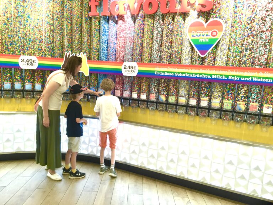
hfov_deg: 61.7
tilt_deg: -7.8
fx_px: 229
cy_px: 102
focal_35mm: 29
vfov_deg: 48.2
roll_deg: -4.2
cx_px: 136
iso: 32
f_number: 2.2
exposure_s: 1/33
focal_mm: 4.15
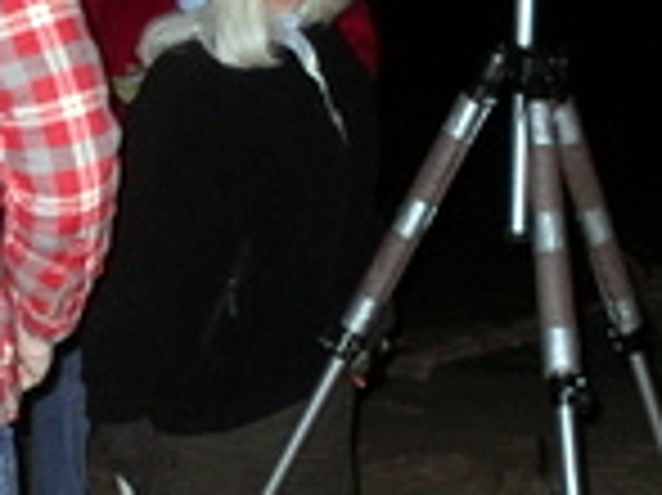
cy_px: 248
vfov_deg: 12.2
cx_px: 293
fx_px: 2312
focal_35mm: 121
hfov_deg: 16.3
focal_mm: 7.8
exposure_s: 1/40
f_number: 2.8
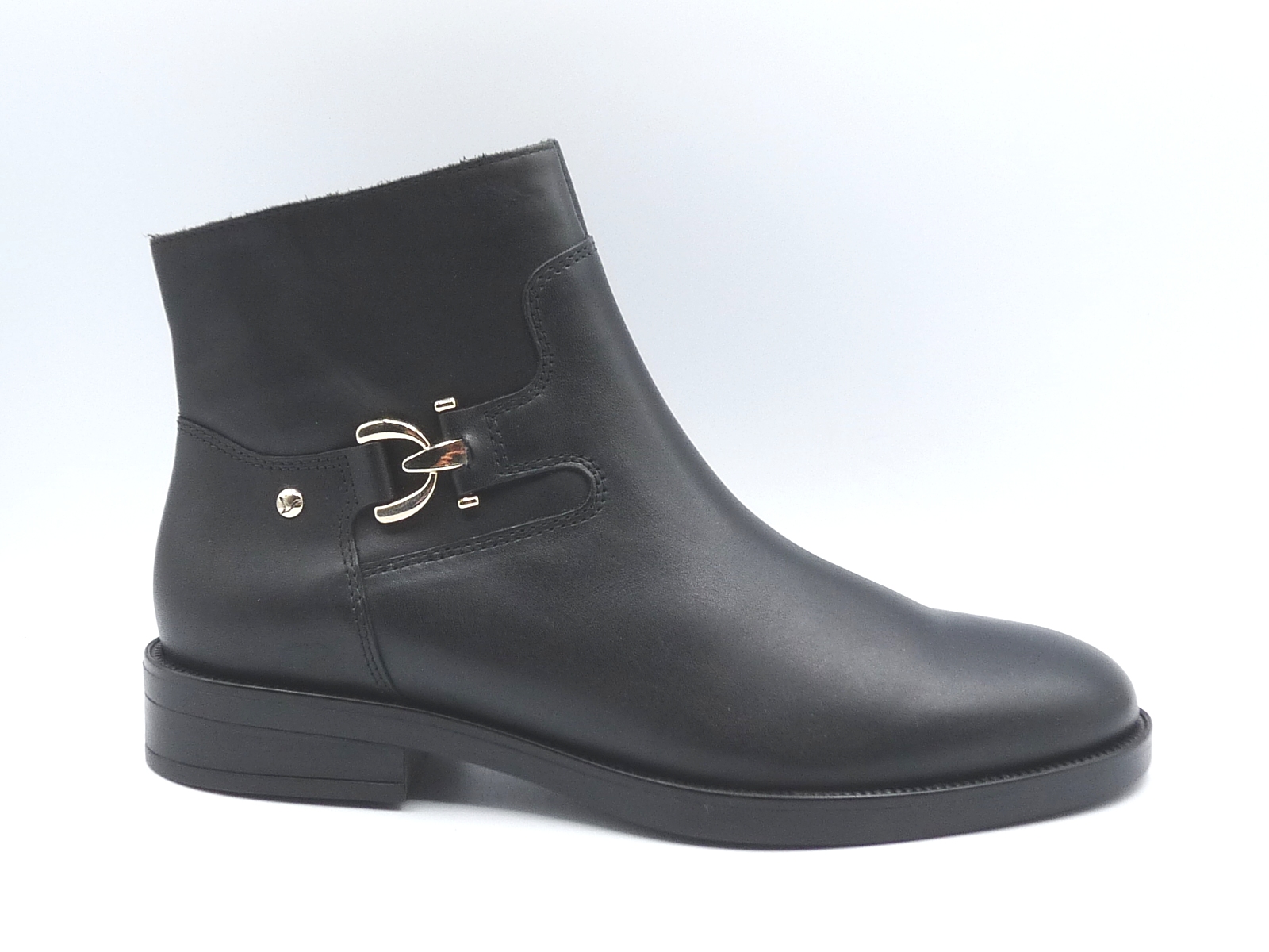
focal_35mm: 50
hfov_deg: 38.2
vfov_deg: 29.1
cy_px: 476
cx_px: 634
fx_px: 1833
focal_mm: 4.9
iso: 100
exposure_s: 1/160
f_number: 4
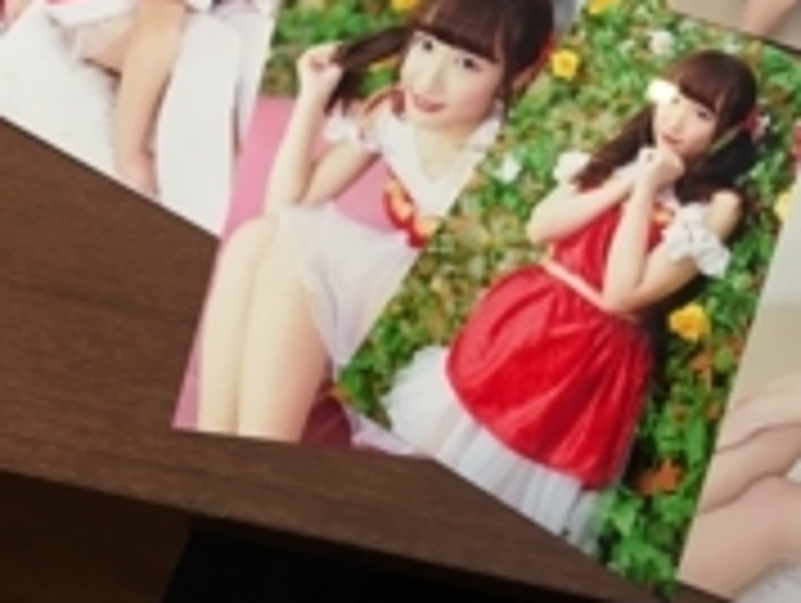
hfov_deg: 29.1
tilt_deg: -63.0
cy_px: -58
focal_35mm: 65
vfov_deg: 21.5
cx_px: 652
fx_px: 1506
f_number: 2.2
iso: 64
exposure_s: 1/33
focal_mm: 4.15
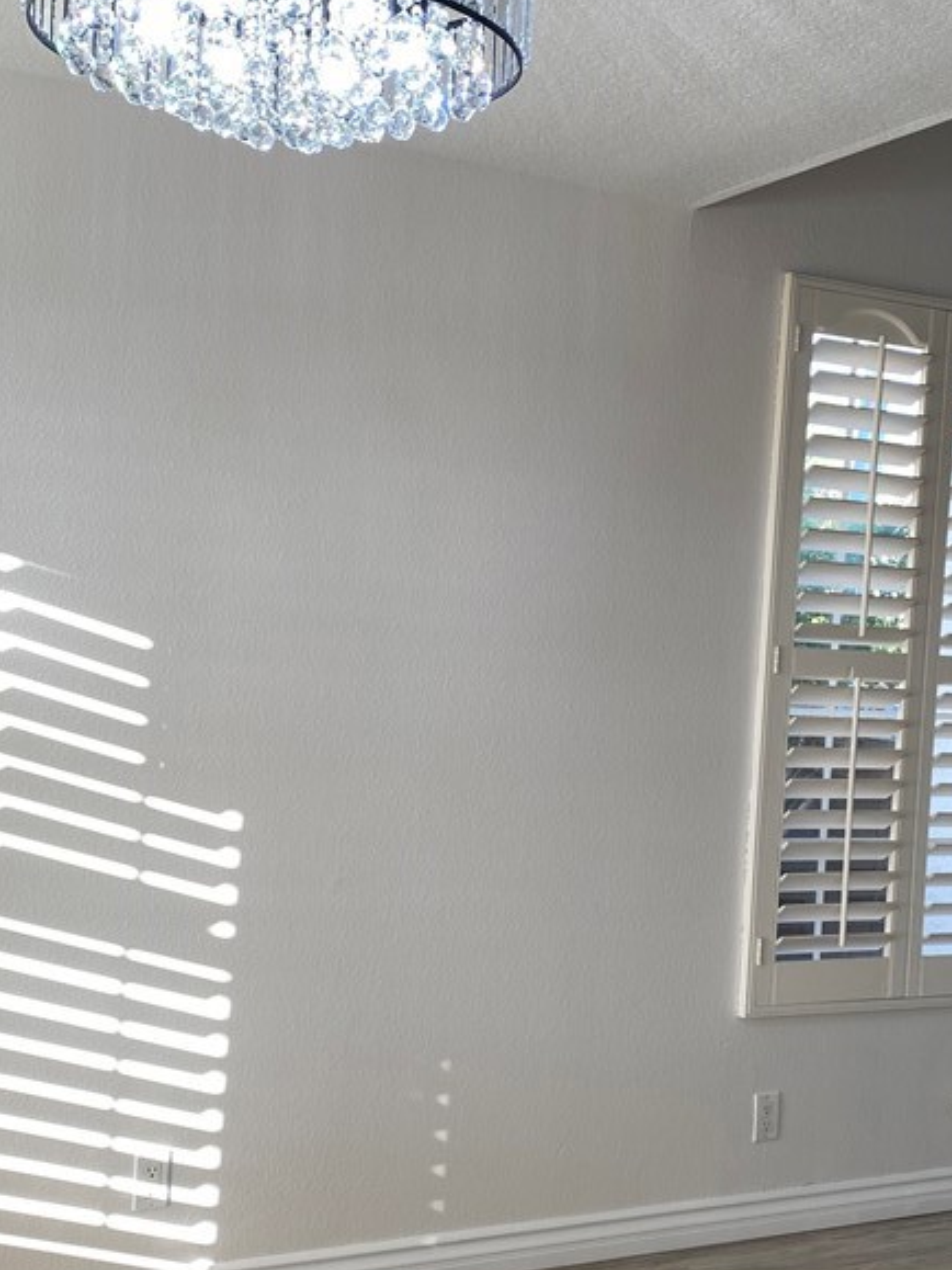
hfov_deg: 31.3
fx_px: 1687
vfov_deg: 41.2
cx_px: 610
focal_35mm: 46
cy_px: 632
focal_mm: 4.25
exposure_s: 1/120
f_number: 1.8
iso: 32
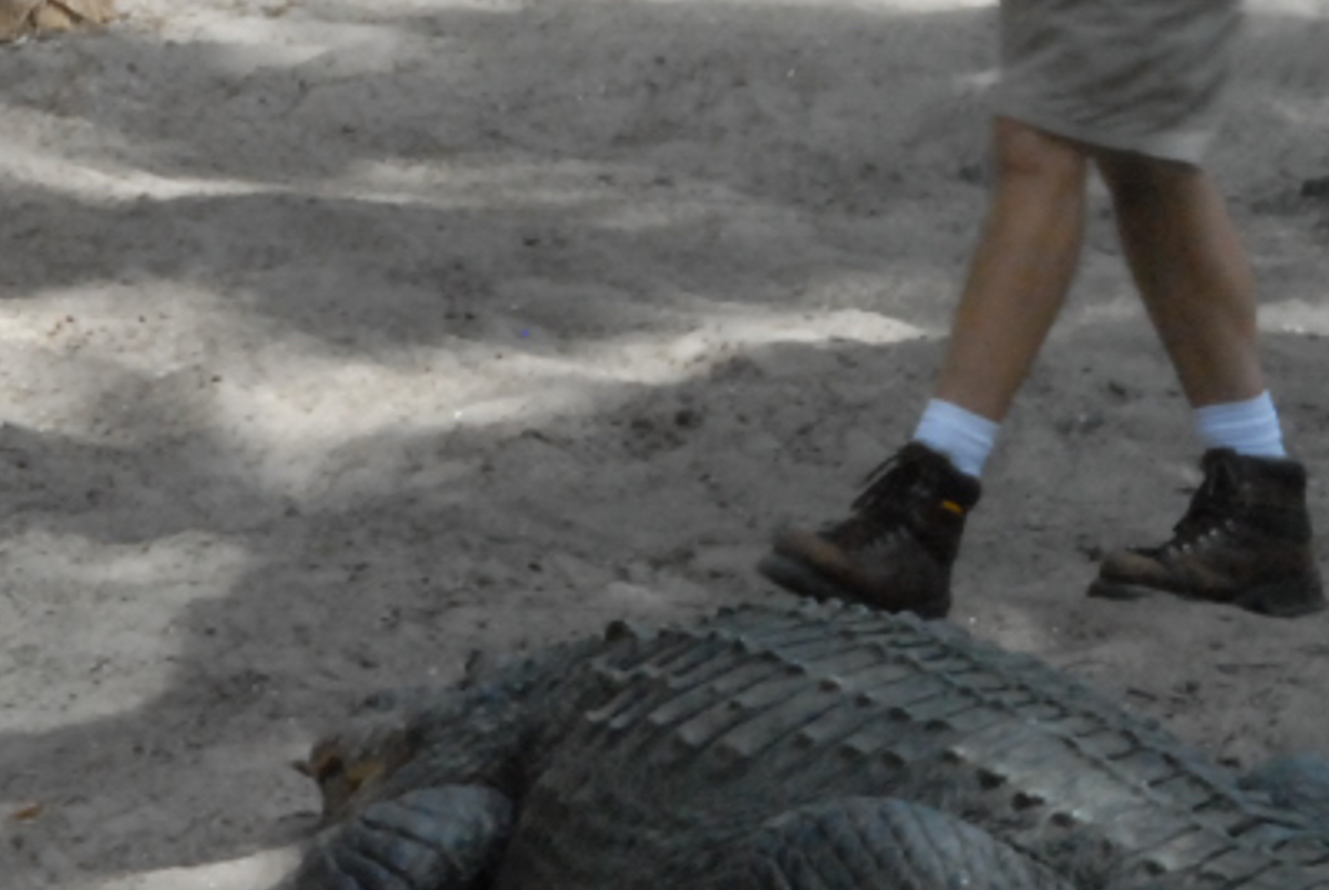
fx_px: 13406
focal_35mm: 363
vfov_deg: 3.8
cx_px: 1332
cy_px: 10
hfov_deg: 5.7
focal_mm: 75
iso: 1100
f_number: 32
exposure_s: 1/50
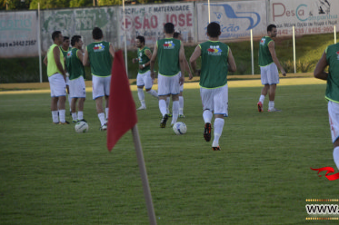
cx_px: 211
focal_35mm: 272
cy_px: 77
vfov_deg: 5.0
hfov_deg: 7.6
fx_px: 2556
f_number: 5.6
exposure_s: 1/500
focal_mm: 135
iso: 560
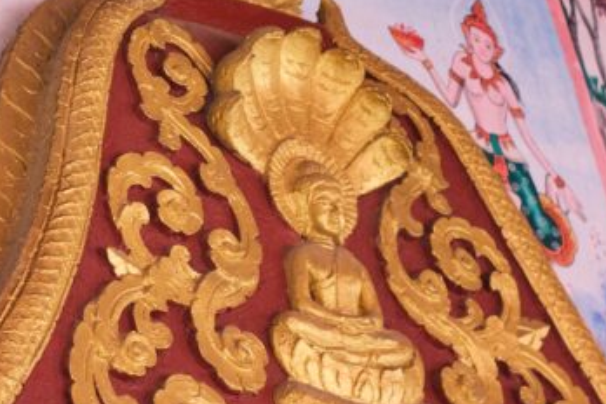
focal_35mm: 156
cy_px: 88
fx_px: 2626
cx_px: 155
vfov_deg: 8.8
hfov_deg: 13.1
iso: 160
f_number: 2.2
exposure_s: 1/160
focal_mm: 35
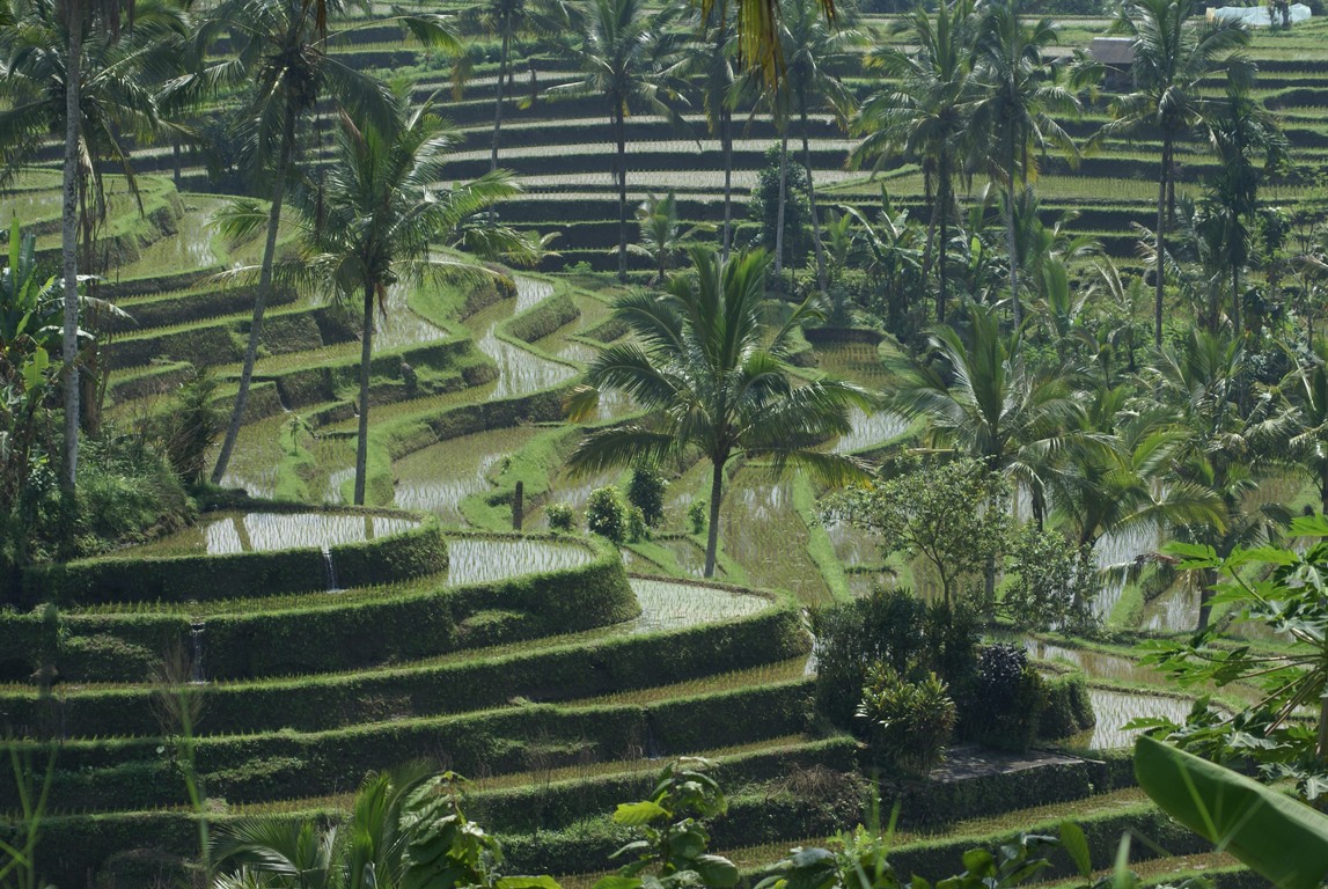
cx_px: 664
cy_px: 444
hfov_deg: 12.4
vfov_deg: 8.3
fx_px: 6094
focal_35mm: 165
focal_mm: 110
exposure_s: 1/250
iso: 100
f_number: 7.1
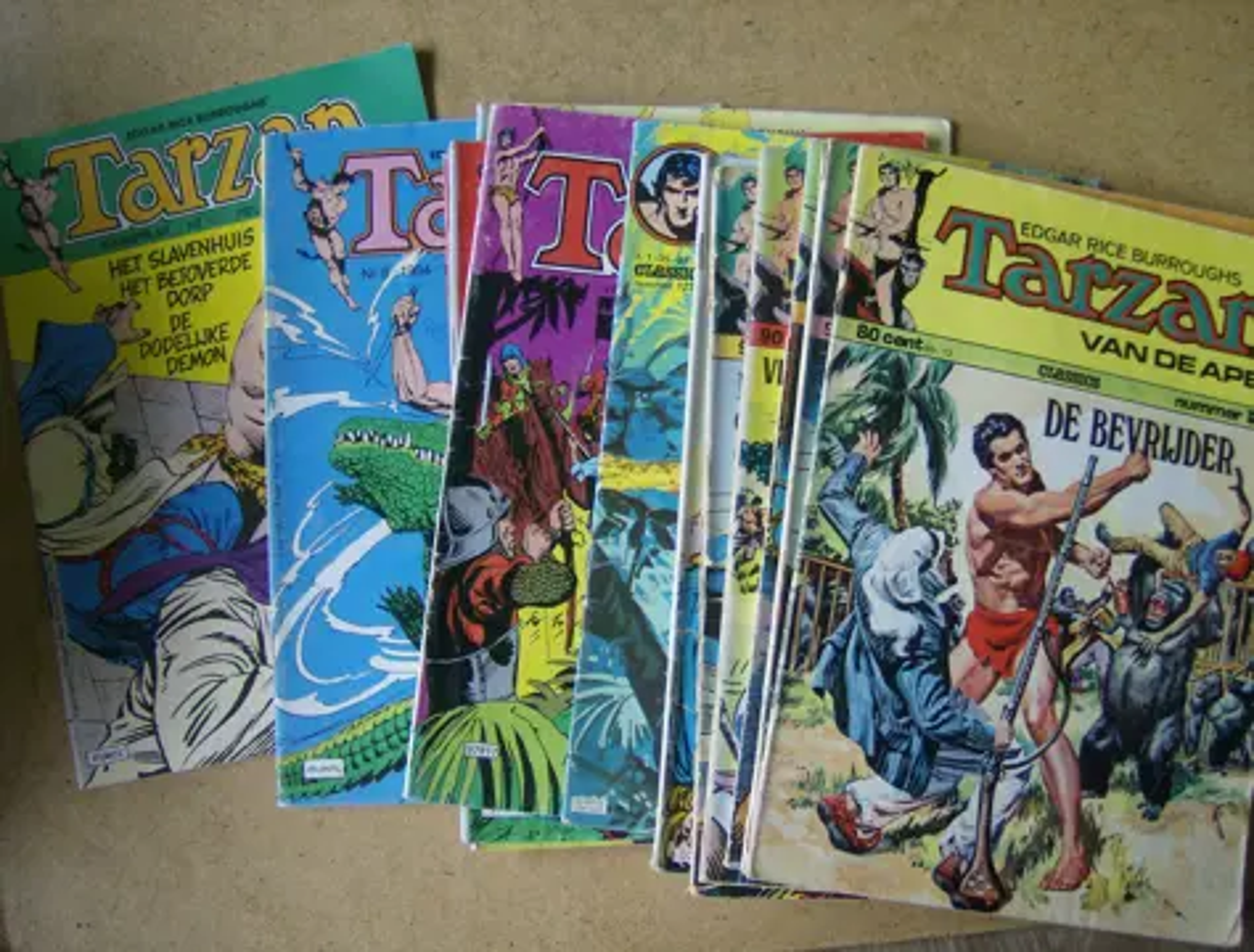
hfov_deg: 51.2
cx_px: 627
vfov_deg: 40.0
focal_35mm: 36
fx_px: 1310
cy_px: 476
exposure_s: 1/64
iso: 108
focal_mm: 6
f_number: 2.8
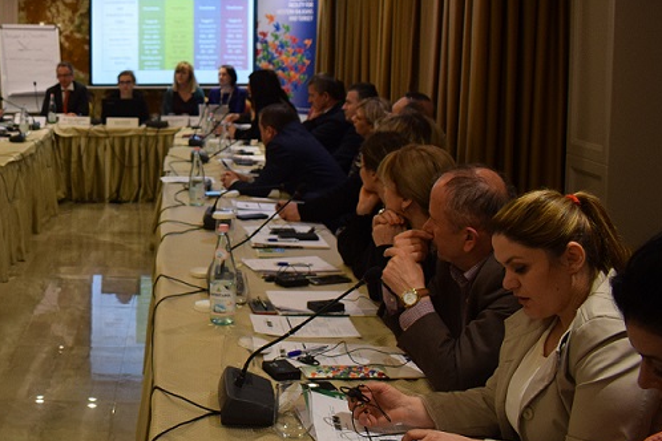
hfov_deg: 35.6
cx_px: 51
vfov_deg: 25.8
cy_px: 134
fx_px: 956
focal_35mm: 52
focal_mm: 18
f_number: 3.5
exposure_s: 1/60
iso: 800
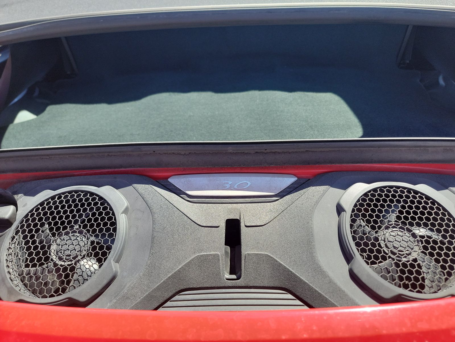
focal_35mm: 24
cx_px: 228
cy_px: 171
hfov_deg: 71.6
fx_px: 315
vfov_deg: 56.8
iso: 50
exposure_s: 1/234
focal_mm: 6.7
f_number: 1.8
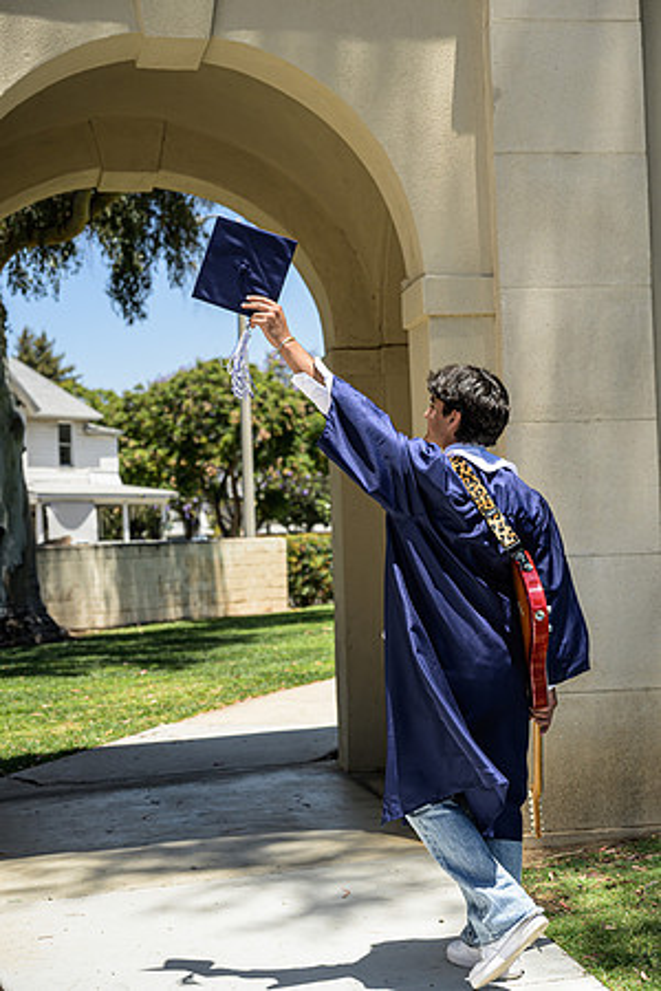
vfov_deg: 37.5
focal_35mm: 53
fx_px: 1460
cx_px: 330
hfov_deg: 25.5
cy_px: 496
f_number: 4
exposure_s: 1/5000
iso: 800
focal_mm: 53
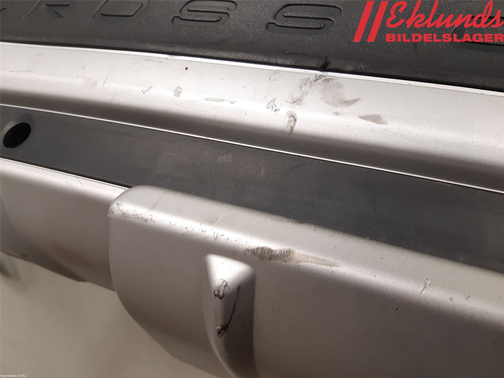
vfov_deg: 53.1
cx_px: 252
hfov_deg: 67.3
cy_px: 189
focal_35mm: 26
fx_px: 379
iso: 125
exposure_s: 1/50
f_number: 1.7
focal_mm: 3.93
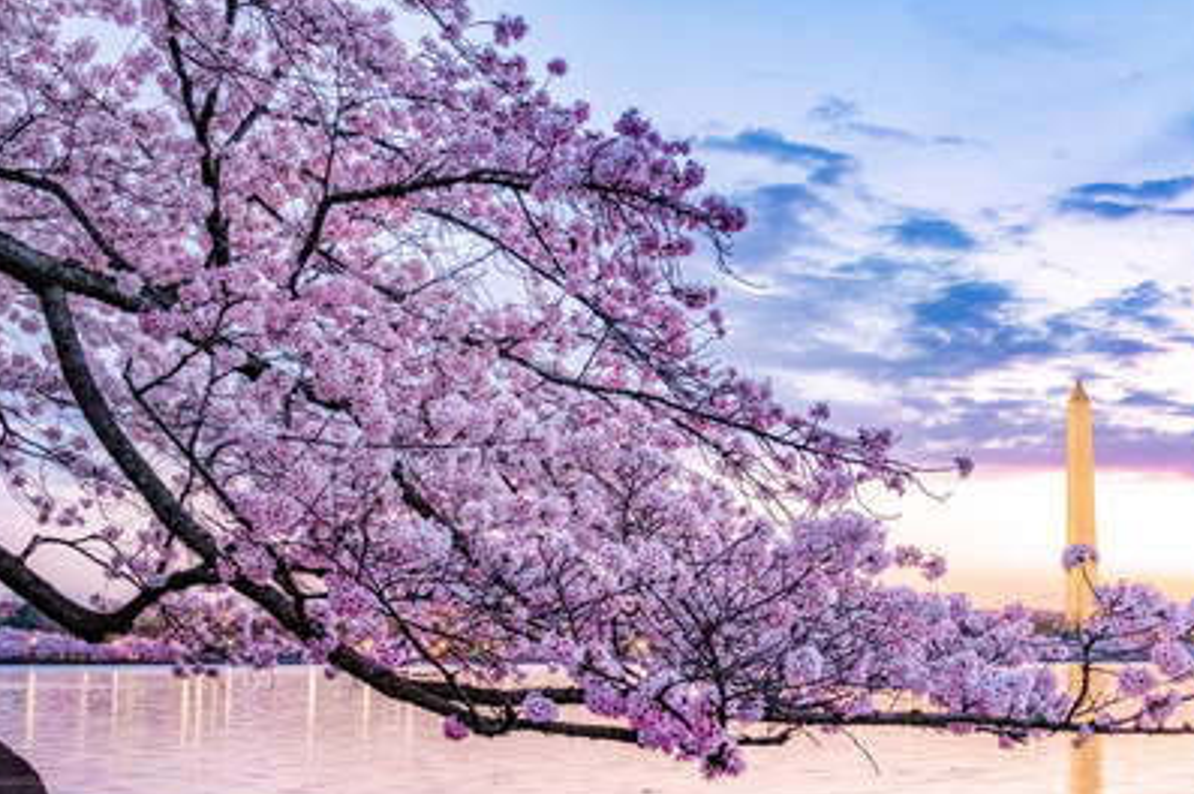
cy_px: 504
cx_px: 782
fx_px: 1614
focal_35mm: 49
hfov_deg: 40.2
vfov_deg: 27.5
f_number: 8
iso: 2500
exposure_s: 1/3
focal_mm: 34.5
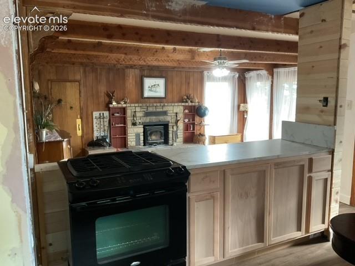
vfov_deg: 48.2
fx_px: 297
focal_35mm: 29
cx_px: 178
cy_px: 133
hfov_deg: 61.7
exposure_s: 1/30
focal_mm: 3
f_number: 1.8
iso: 250
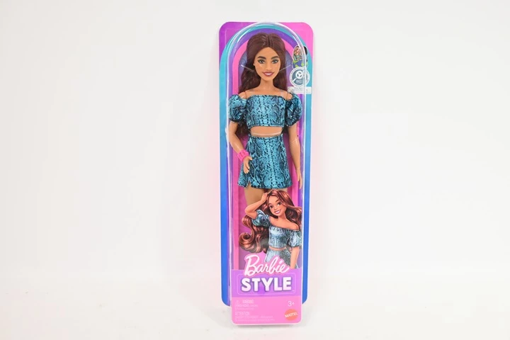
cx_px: 255
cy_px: 170
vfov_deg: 39.1
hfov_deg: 56.1
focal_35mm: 34
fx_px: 478
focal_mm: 22.5
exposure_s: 1/125
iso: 450
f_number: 4
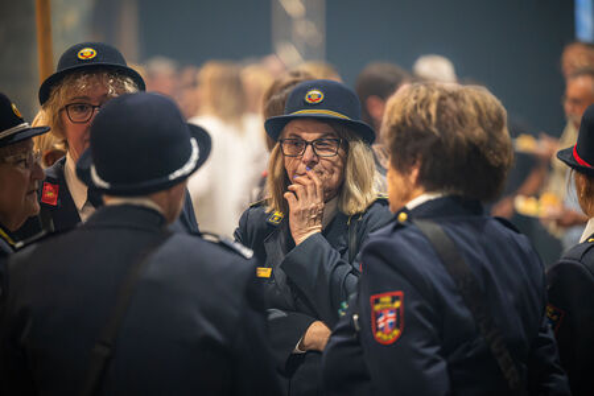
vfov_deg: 8.6
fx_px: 2640
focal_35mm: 160
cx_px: 297
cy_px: 198
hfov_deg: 12.8
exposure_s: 1/250
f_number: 2.8
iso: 5000
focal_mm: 160
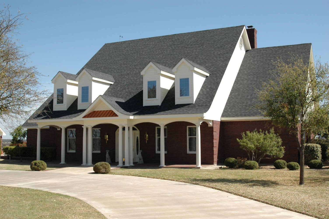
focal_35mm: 42
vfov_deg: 31.8
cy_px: 110
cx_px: 164
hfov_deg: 46.4
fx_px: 383
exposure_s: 1/500
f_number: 11
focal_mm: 28
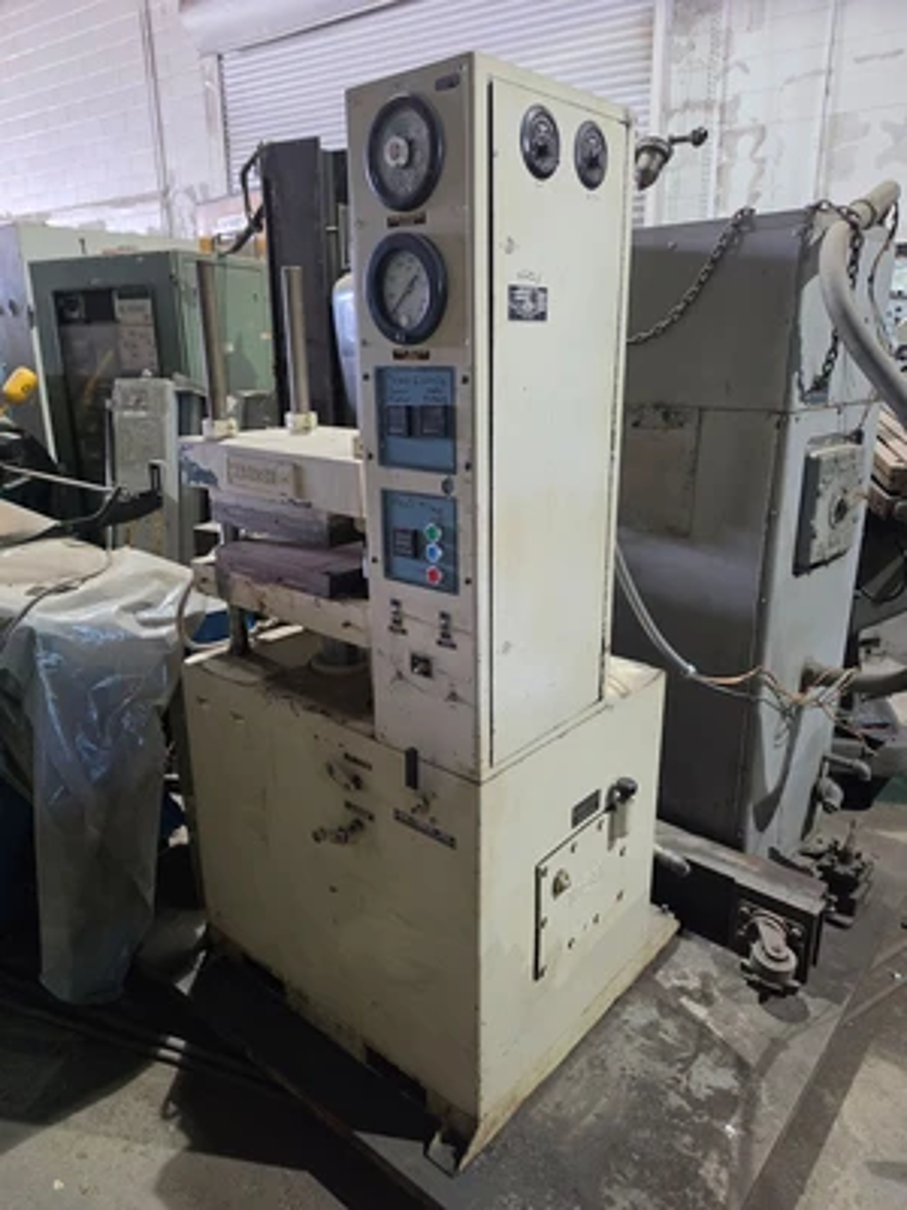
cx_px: 454
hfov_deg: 58.9
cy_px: 605
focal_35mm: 23
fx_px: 804
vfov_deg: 73.9
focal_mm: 6.5
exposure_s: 1/120
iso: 400
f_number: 1.4
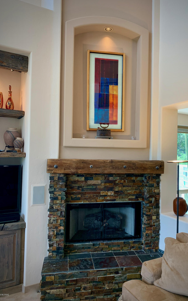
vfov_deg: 66.5
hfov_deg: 44.4
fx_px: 230
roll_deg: -0.9
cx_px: 109
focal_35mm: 28
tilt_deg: +2.3
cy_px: 151
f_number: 1.8
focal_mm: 4.25
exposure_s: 1/121
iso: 80
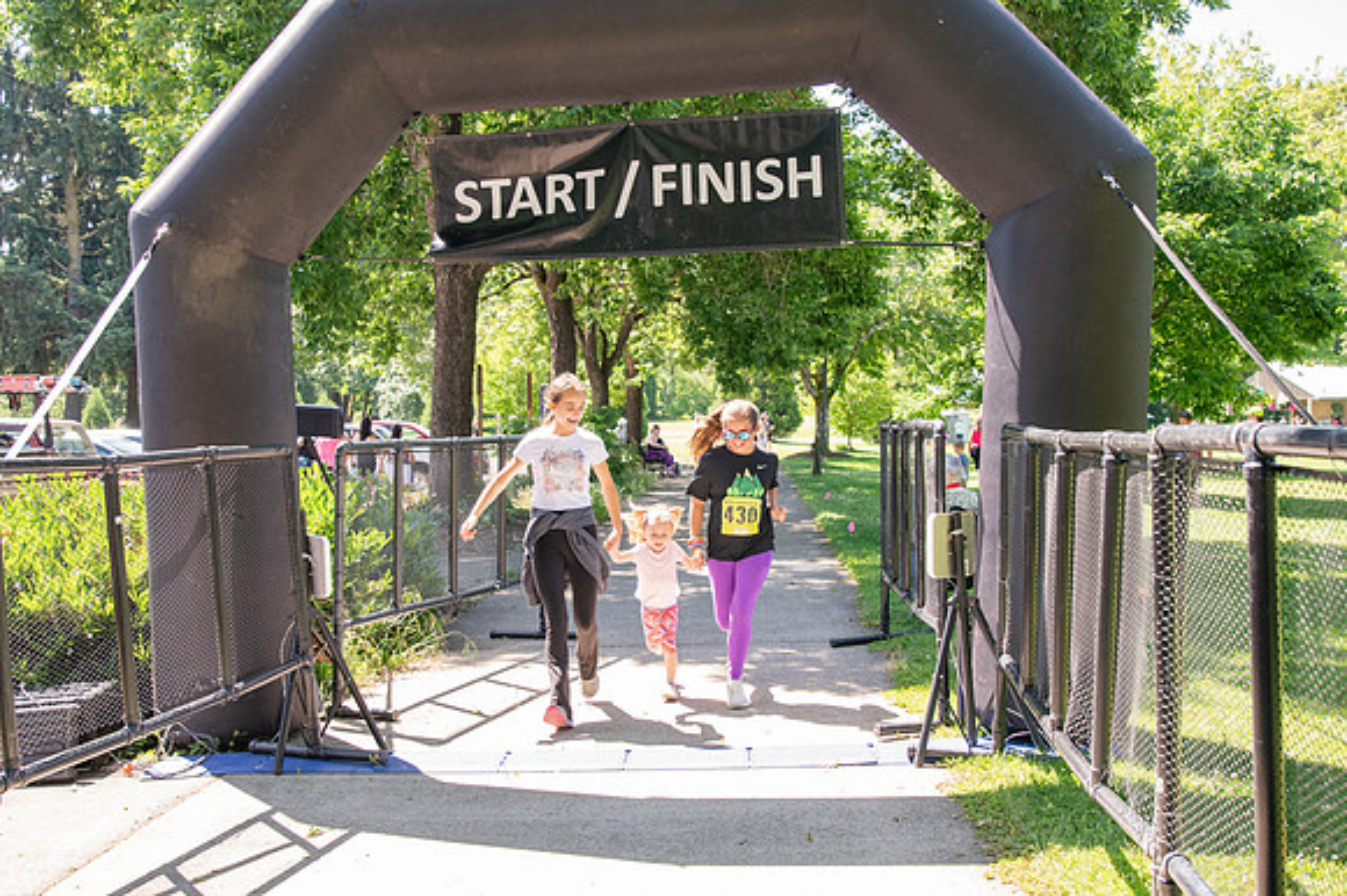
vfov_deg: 36.8
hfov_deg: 53.2
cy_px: 448
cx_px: 674
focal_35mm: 36
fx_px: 1346
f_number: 4
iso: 500
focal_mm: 24
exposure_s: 1/400
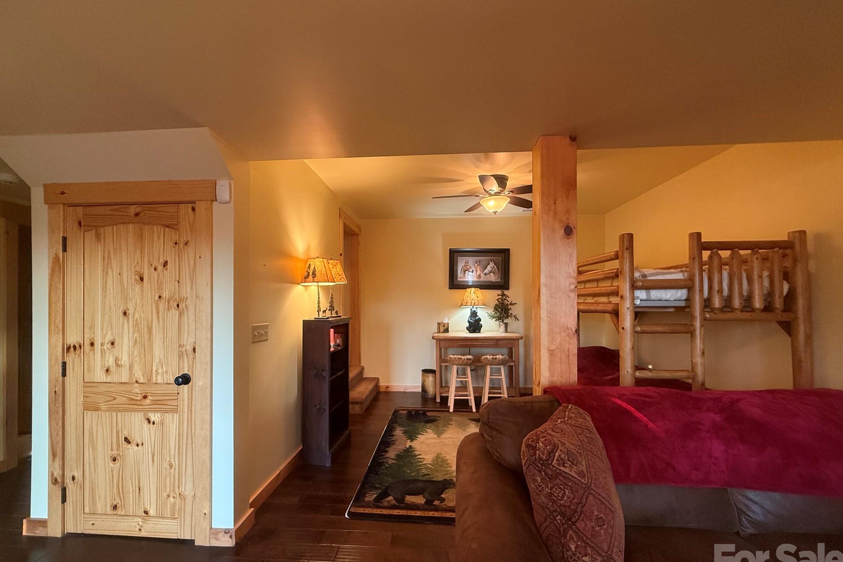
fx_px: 351
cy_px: 302
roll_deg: +0.3
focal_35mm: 15
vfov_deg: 77.2
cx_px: 415
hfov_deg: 100.4
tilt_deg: +0.7
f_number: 2.2
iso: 400
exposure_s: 1/60
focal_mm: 2.22
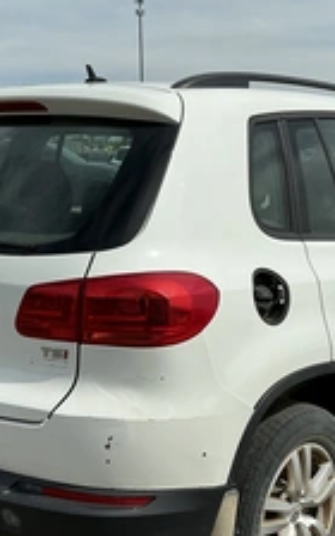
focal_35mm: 53
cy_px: 330
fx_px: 774
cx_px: 194
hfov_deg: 24.4
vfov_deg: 38.0
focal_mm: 3
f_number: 1.8
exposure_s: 1/3322
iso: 25
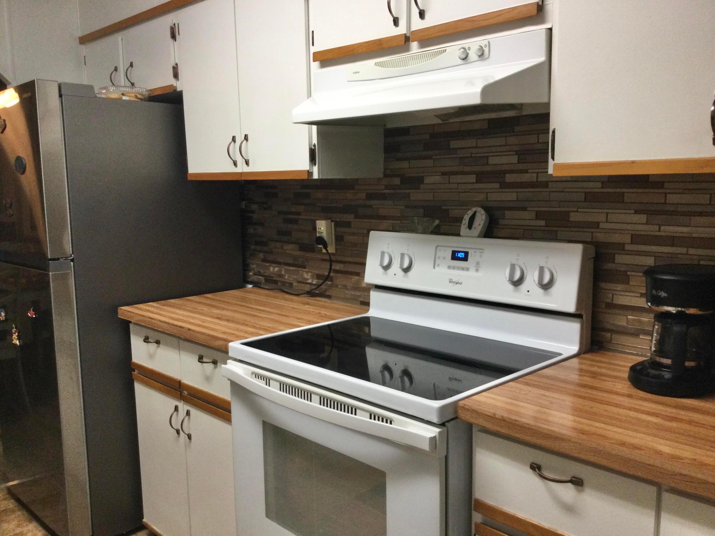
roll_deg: -0.1
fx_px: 640
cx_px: 358
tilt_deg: -6.5
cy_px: 268
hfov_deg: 58.4
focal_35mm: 31
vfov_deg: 45.4
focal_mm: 3.3
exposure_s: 1/30
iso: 80
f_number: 2.4
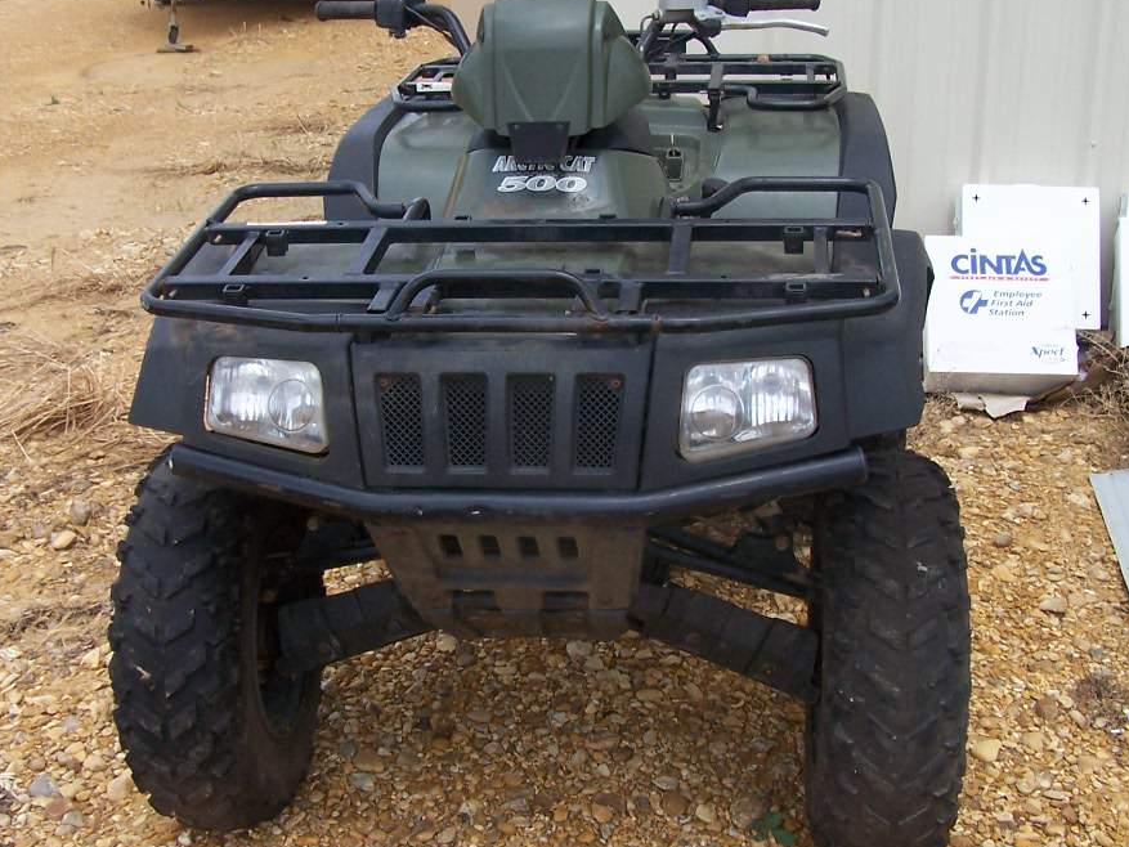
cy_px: 447
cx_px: 577
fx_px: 1696
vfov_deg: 28.0
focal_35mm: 52
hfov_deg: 36.8
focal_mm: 6.3
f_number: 4
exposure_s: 1/500
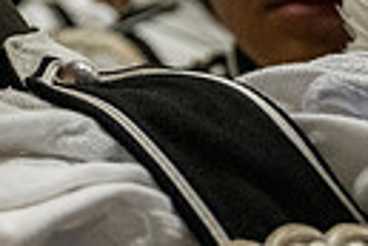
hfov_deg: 15.8
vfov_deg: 11.8
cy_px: -173
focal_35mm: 108
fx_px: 1104
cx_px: -317
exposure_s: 1/800
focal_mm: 24
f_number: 4
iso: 8000
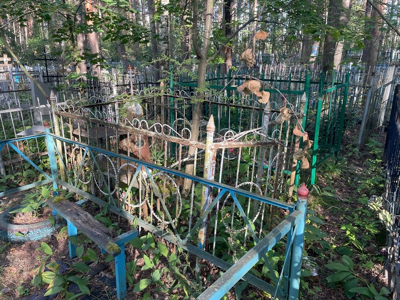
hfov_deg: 67.3
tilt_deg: -12.2
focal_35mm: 26
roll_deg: -2.6
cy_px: 150
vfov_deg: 53.1
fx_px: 300
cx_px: 200
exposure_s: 1/121
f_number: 1.6
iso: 50
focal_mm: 4.2
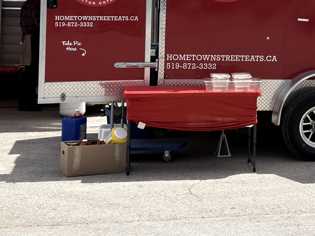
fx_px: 919
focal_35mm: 101
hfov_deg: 18.7
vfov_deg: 14.4
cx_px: 342
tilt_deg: +0.9
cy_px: -1
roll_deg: -2.0
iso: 100
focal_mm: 6.76
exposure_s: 1/4545
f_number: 1.78
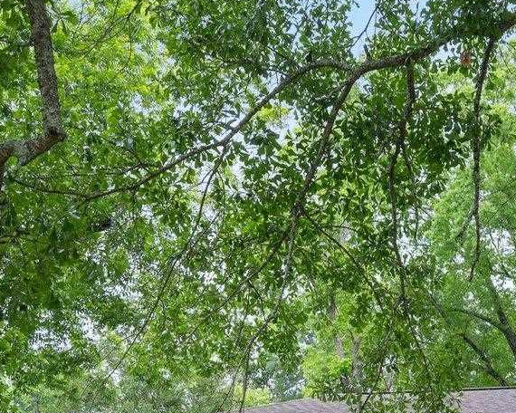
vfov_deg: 22.3
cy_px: 477
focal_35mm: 64
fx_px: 977
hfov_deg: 28.4
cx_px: 470
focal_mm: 19
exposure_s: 1/160
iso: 640
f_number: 9
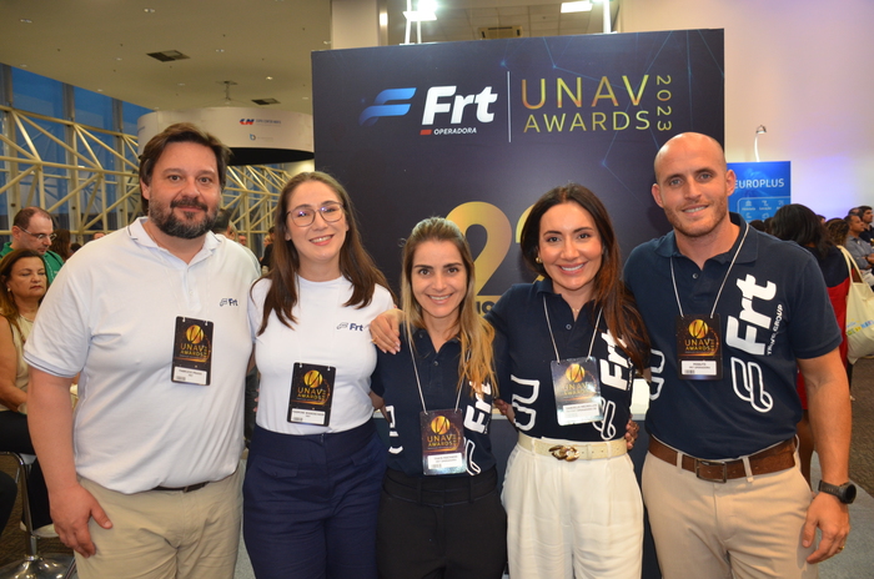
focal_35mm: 30
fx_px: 727
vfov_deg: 43.4
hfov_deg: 62.0
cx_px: 437
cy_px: 290
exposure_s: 1/60
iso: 640
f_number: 3.5
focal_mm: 20
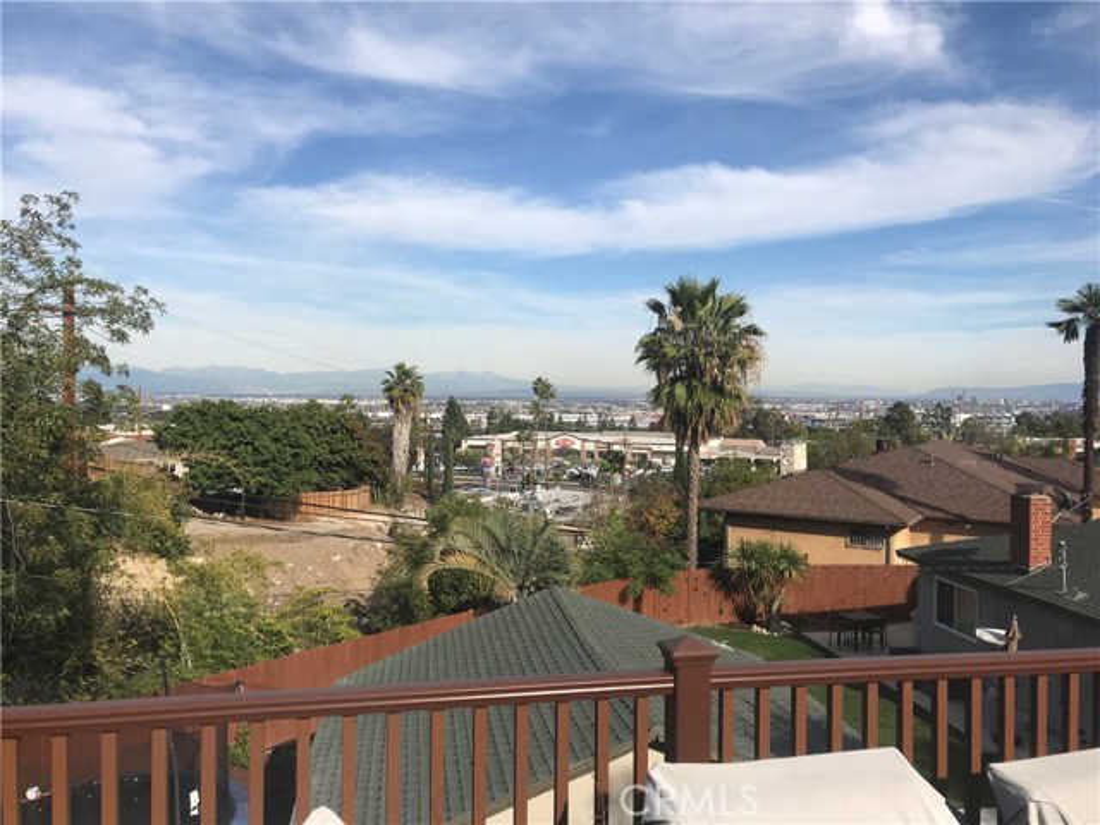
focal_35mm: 28
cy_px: 412
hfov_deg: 63.4
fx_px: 890
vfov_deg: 49.7
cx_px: 550
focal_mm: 3.99
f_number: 1.8
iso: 20
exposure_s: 1/2994
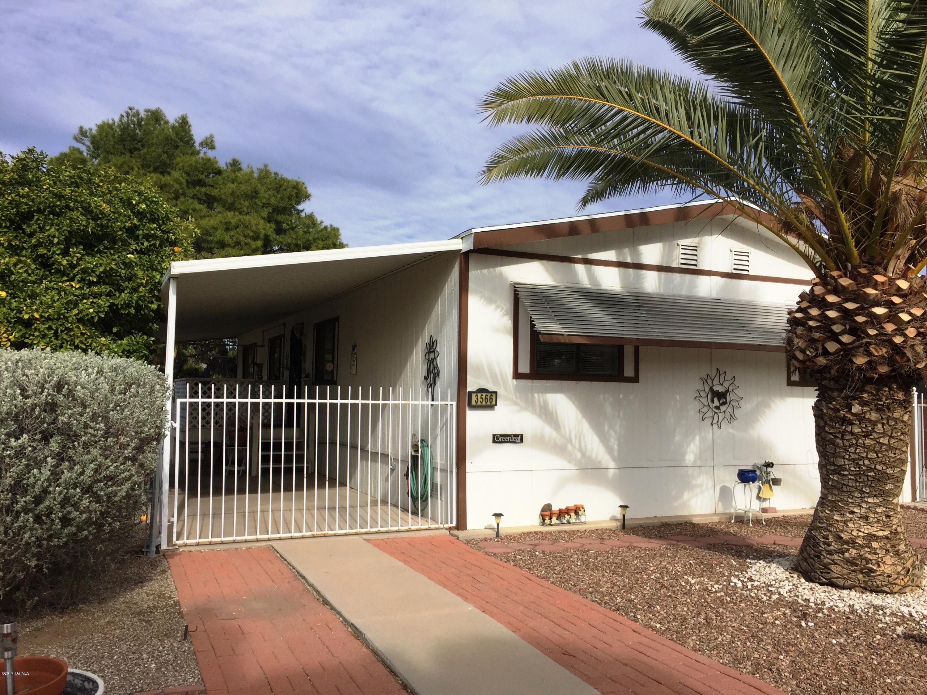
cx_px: 464
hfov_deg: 61.7
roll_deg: -1.6
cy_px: 348
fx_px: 777
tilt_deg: +5.1
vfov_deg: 48.2
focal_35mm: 29
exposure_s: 1/3300
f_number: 2.2
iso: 32
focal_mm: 4.15
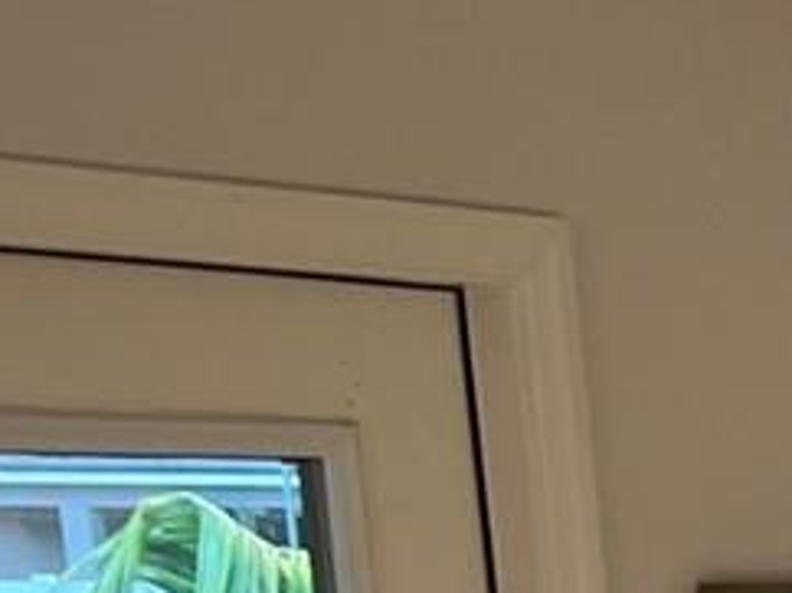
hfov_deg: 9.8
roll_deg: -0.2
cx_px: 2062
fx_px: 3931
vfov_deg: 7.7
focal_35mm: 172
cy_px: 1697
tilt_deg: -16.1
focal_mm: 5.7
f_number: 1.5
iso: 80
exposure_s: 1/60
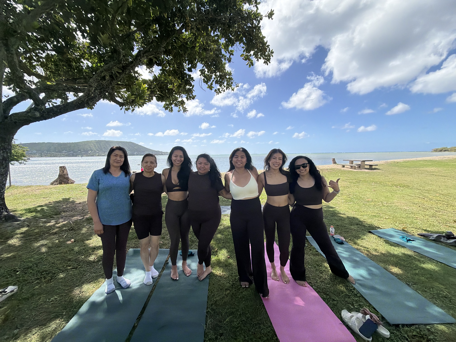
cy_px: 171
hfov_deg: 102.1
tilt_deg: -4.8
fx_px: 184
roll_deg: +1.5
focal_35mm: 14
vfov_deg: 85.7
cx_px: 228
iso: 80
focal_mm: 2.22
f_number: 2.2
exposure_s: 1/3125
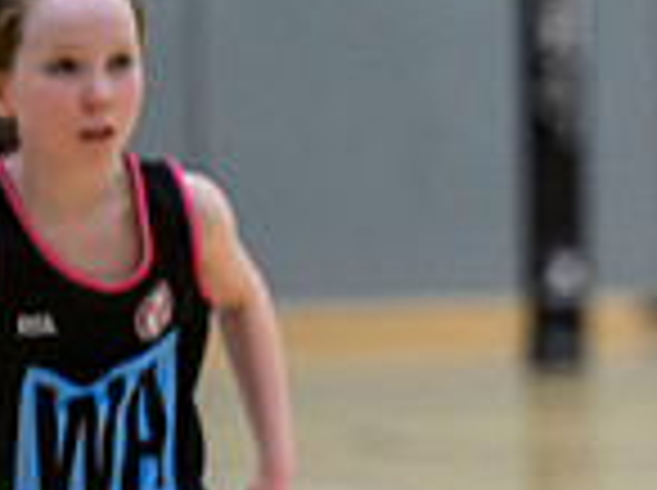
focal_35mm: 700
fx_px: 13264
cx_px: 1476
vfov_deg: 2.1
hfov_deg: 2.8
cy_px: 261
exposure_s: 1/1250
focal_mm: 155
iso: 3200
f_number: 3.2
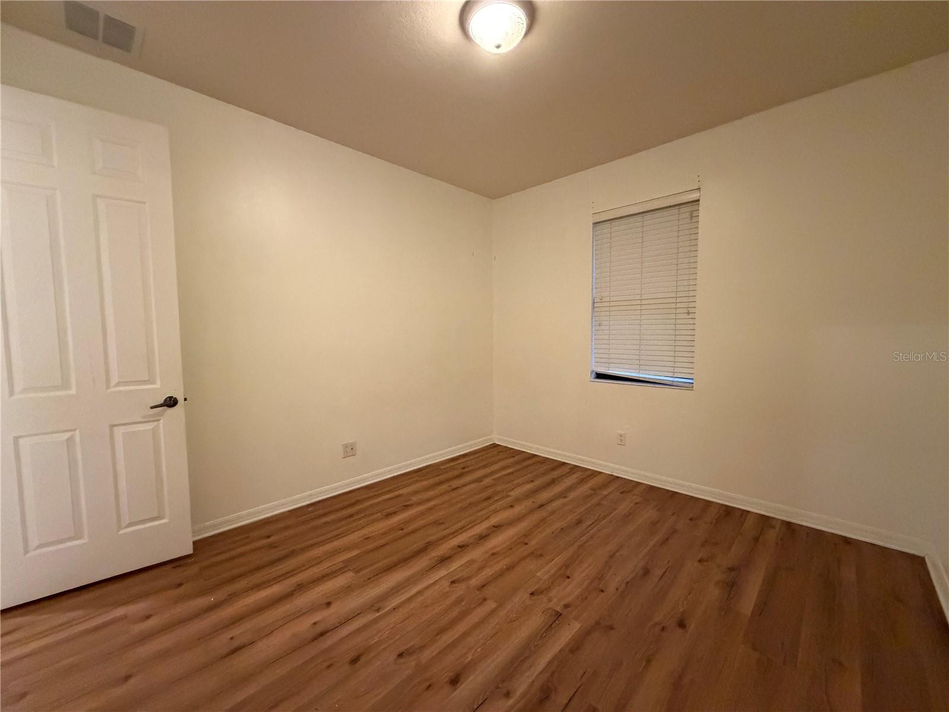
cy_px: 356
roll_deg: +0.6
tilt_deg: -3.9
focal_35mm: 14
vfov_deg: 85.7
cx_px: 474
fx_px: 384
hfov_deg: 102.1
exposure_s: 1/60
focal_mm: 2.22
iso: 1000
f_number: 2.2
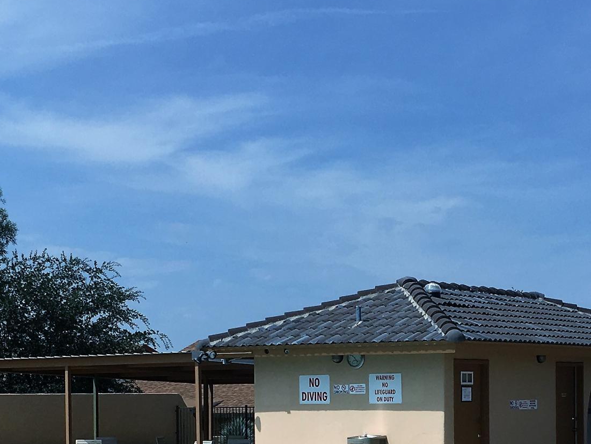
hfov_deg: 24.6
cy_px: 468
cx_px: 393
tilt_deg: -2.9
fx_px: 1349
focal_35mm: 79
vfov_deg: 18.1
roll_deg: +0.0
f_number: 2.2
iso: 25
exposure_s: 1/3205
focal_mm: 4.15
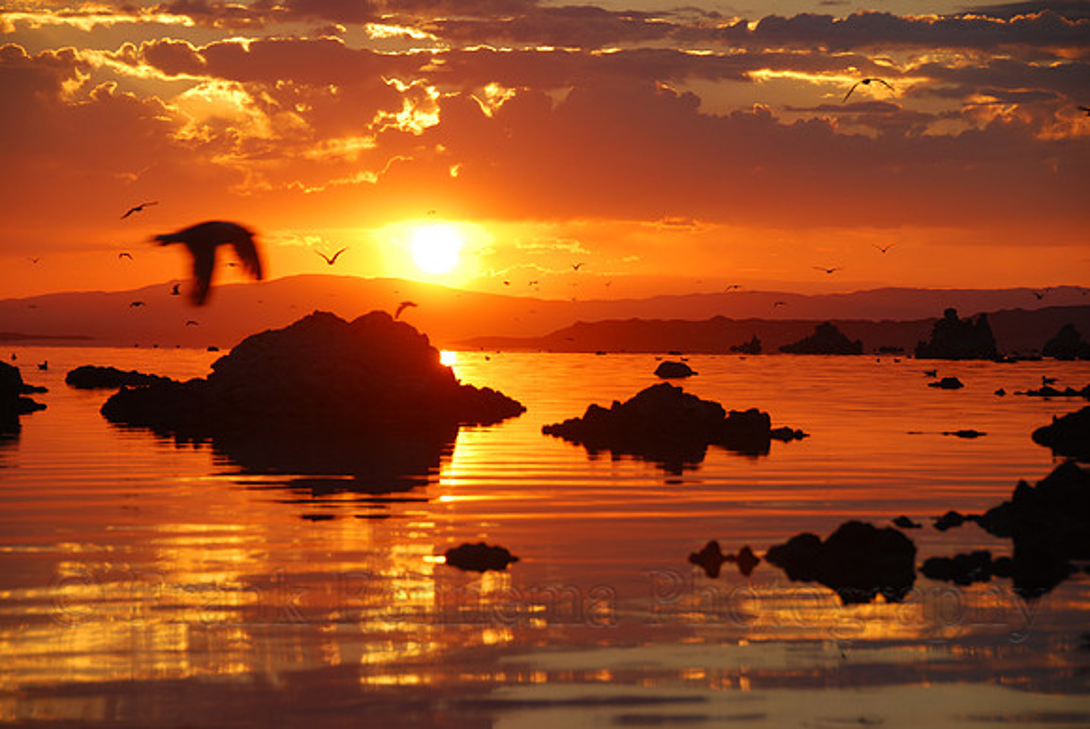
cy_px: 364
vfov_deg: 9.7
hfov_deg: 14.4
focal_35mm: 142
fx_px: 4319
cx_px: 545
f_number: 5.6
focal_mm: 95
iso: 100
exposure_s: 1/125
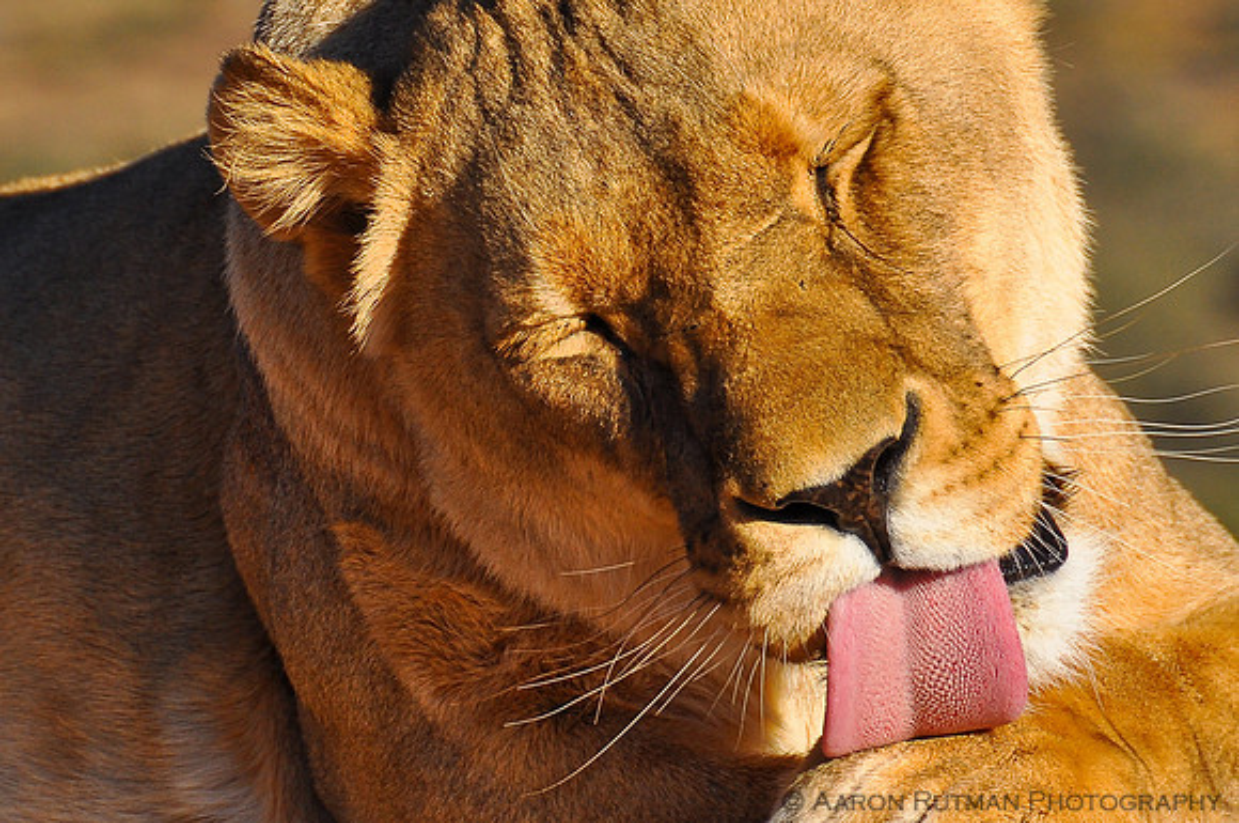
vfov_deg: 4.6
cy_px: 412
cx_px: 620
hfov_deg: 6.9
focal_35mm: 300
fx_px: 10311
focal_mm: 200
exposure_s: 1/1250
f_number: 5.6
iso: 200
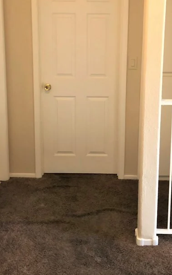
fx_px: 375
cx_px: 87
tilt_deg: -12.4
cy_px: 93
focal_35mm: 50
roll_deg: -2.6
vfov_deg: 39.8
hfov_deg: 25.8
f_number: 1.8
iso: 100
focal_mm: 4
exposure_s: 1/7
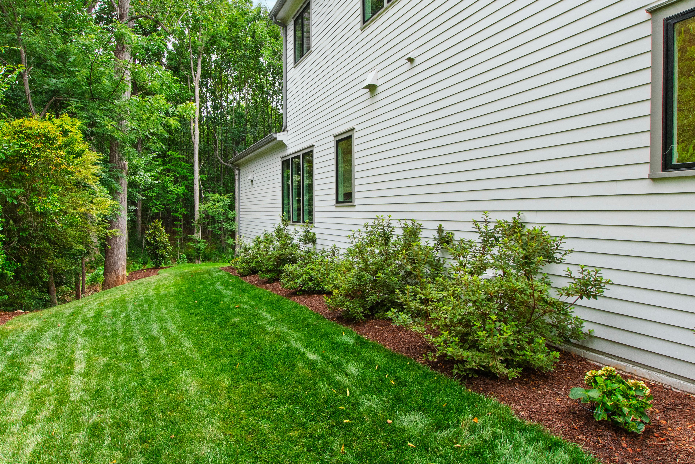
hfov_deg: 78.5
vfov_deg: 56.8
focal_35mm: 22
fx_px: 425
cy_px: 186
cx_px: 330
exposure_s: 1/160
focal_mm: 10
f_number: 8
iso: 320
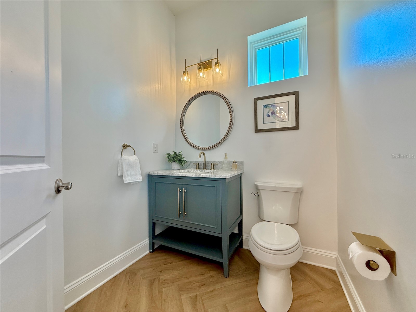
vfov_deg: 85.7
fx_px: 168
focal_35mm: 14
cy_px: 156
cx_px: 208
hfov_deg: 102.1
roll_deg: +0.3
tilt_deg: +1.5
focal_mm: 2.22
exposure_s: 1/120
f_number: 2.2
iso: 125
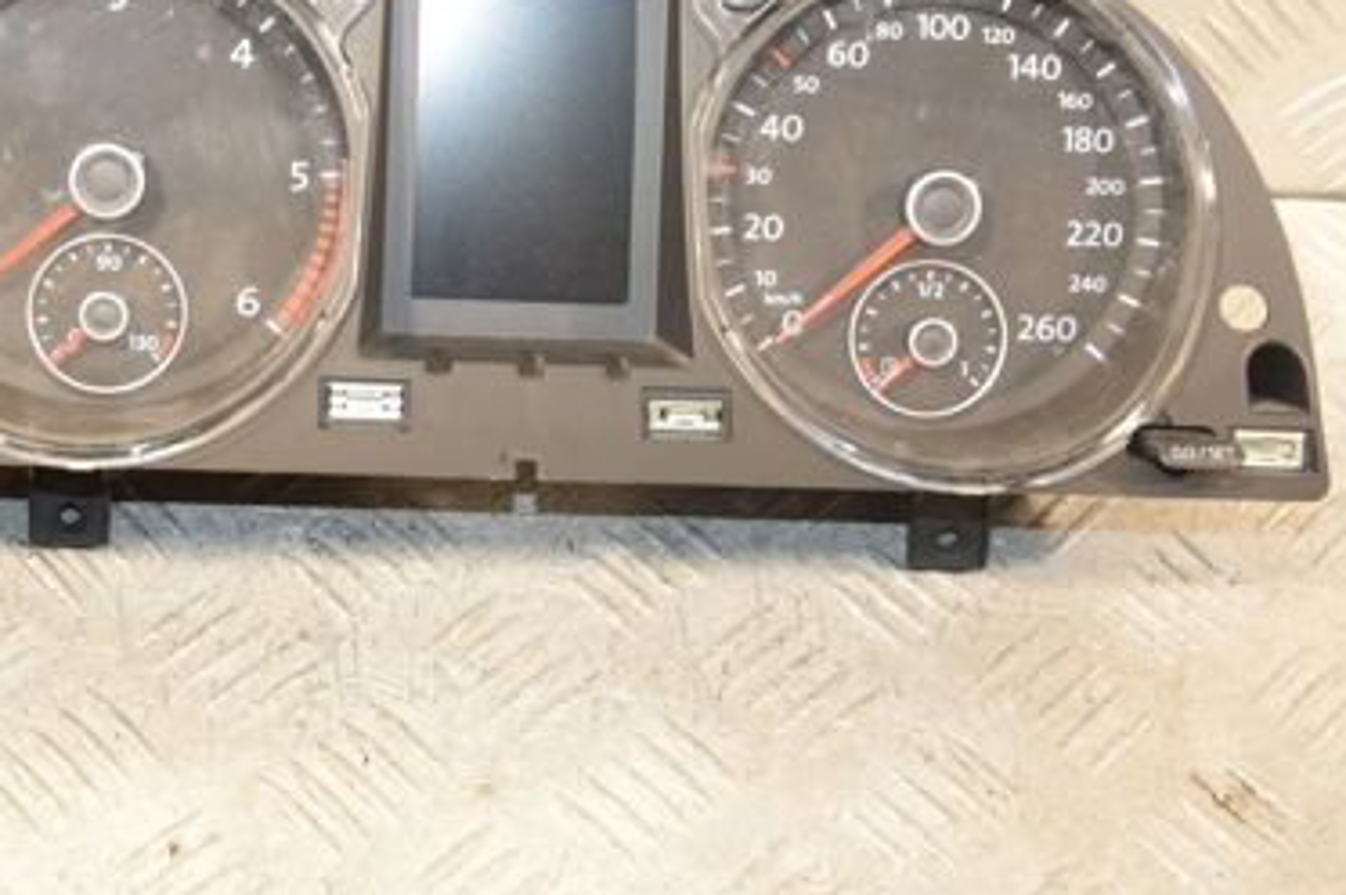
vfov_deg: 20.2
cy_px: 260
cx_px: 433
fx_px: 2503
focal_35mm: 67
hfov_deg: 29.9
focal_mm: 26
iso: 1600
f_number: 5.6
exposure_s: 1/200
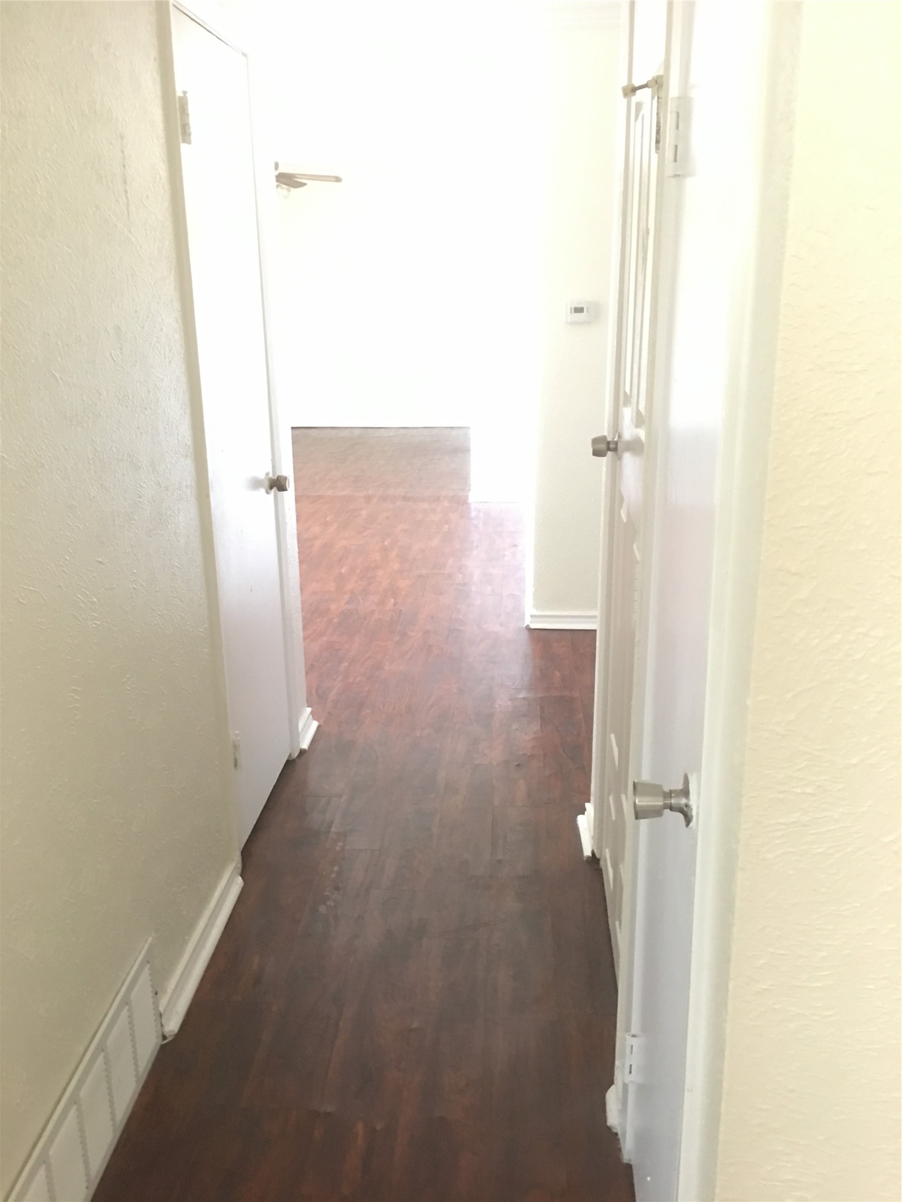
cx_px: 451
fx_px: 1008
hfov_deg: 48.2
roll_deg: -0.2
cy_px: 601
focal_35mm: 29
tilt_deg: -17.2
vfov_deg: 61.7
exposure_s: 1/4
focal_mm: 4.15
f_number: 2.2
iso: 125
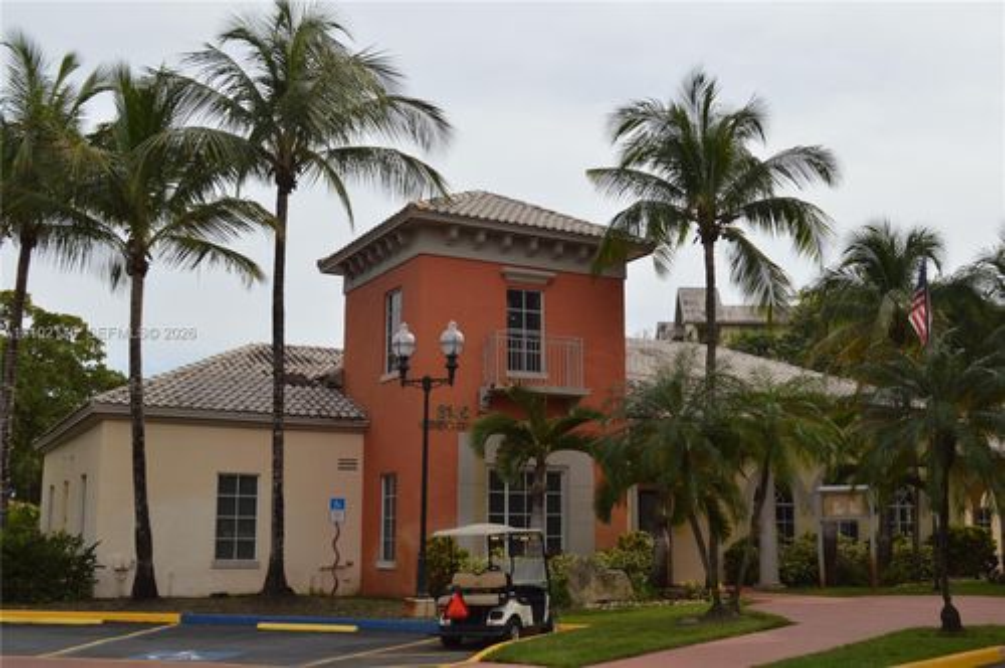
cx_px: 502
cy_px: 334
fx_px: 1087
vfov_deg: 34.1
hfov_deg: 49.6
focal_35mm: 39
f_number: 8
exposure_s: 1/250
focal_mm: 26
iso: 100
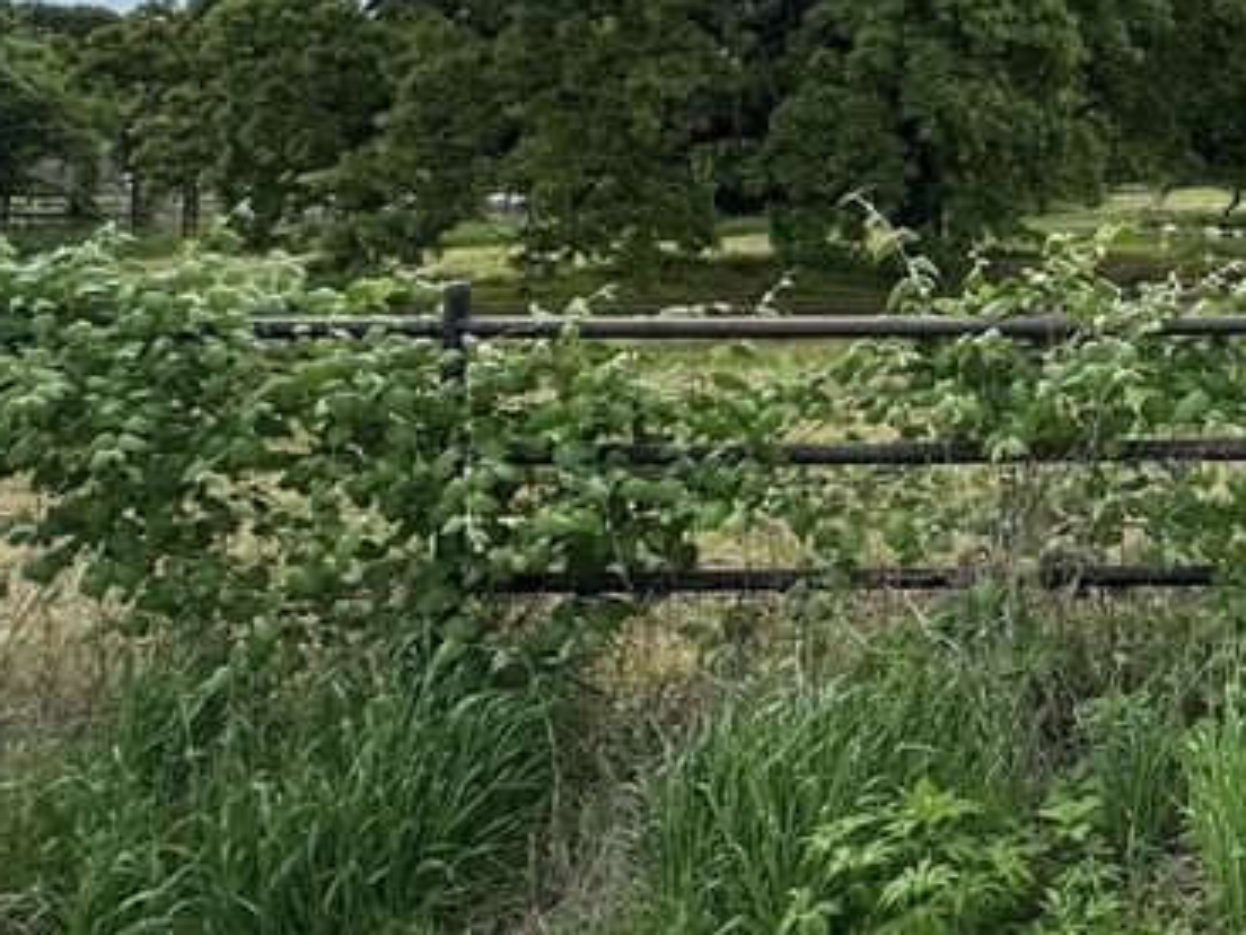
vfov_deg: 35.4
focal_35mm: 39
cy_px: 156
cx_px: 1446
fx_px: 1404
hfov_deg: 37.7
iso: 50
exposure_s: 1/1976
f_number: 2.2
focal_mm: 2.22
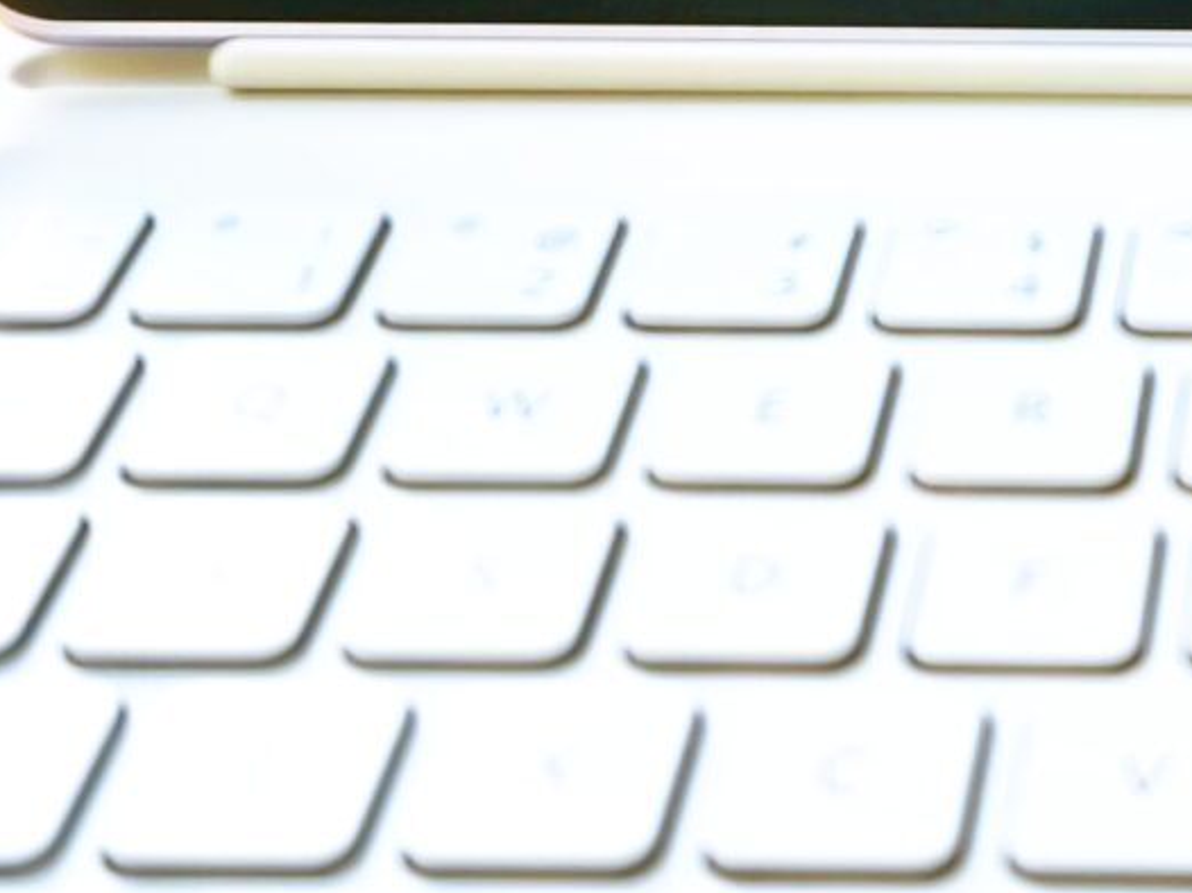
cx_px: 1407
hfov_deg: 16.9
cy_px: -582
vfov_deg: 12.4
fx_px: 3855
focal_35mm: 112
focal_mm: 5.35
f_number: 1.7
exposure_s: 1/172
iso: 80
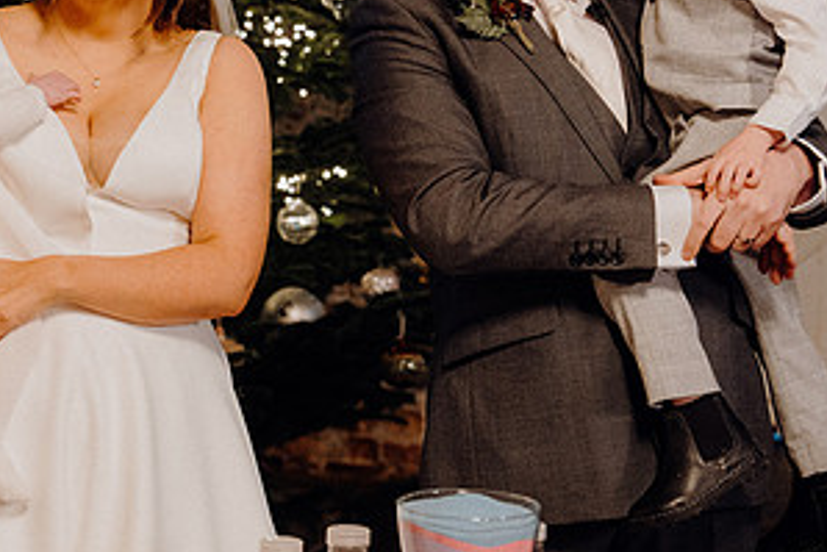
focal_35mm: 103
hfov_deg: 19.6
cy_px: 182
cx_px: 172
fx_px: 2367
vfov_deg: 13.3
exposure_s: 1/160
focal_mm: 53
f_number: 3.5
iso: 4000
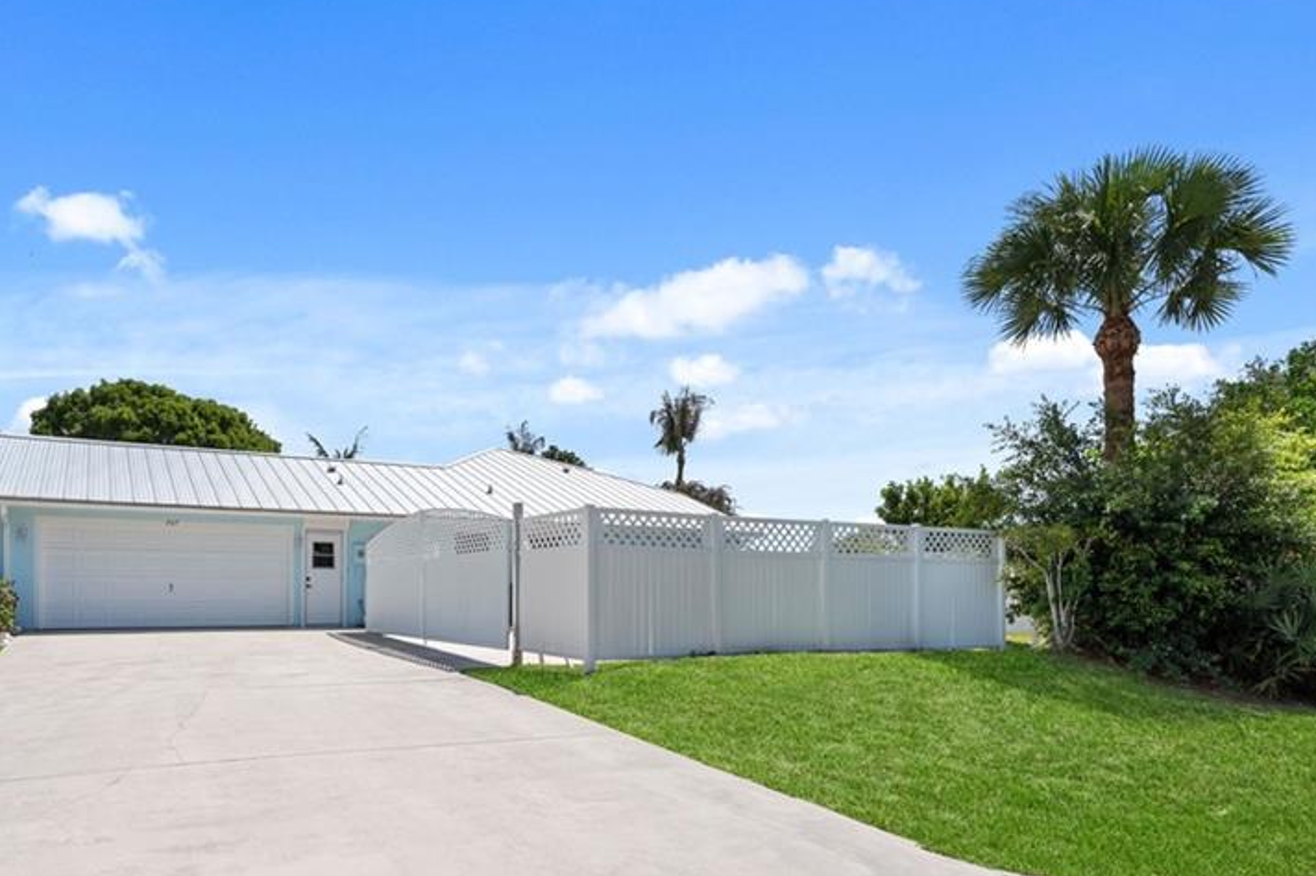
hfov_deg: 74.9
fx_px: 840
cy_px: 577
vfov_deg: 54.1
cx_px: 501
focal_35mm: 23
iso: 250
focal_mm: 16
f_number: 9
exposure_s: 1/160
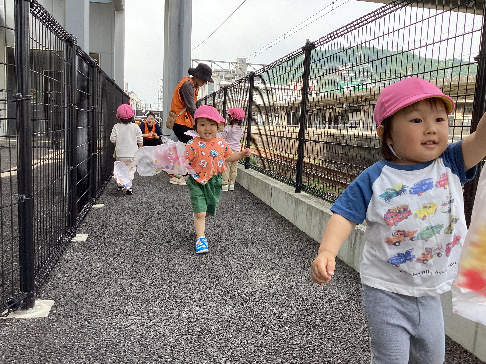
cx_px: 243
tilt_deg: -10.0
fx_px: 435
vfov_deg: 45.4
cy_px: 182
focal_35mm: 31
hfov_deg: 58.4
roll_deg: -2.4
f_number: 2.4
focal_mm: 3.3
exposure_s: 1/213
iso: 25
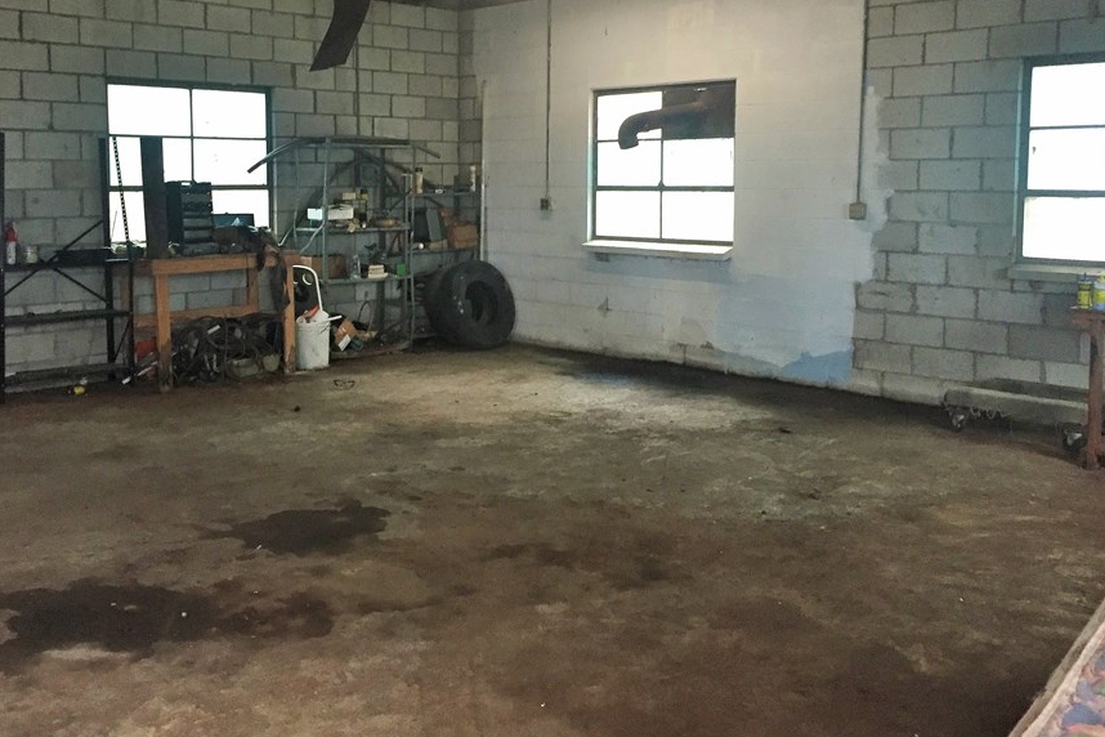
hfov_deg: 53.0
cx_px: 477
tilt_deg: -5.0
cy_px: 259
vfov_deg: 36.6
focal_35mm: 36
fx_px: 1105
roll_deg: -0.1
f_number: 2.2
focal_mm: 4.15
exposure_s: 1/17
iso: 250
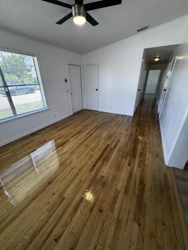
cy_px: 125
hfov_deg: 85.7
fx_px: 101
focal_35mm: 14
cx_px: 94
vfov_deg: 102.1
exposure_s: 1/120
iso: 80
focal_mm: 2.22
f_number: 2.2
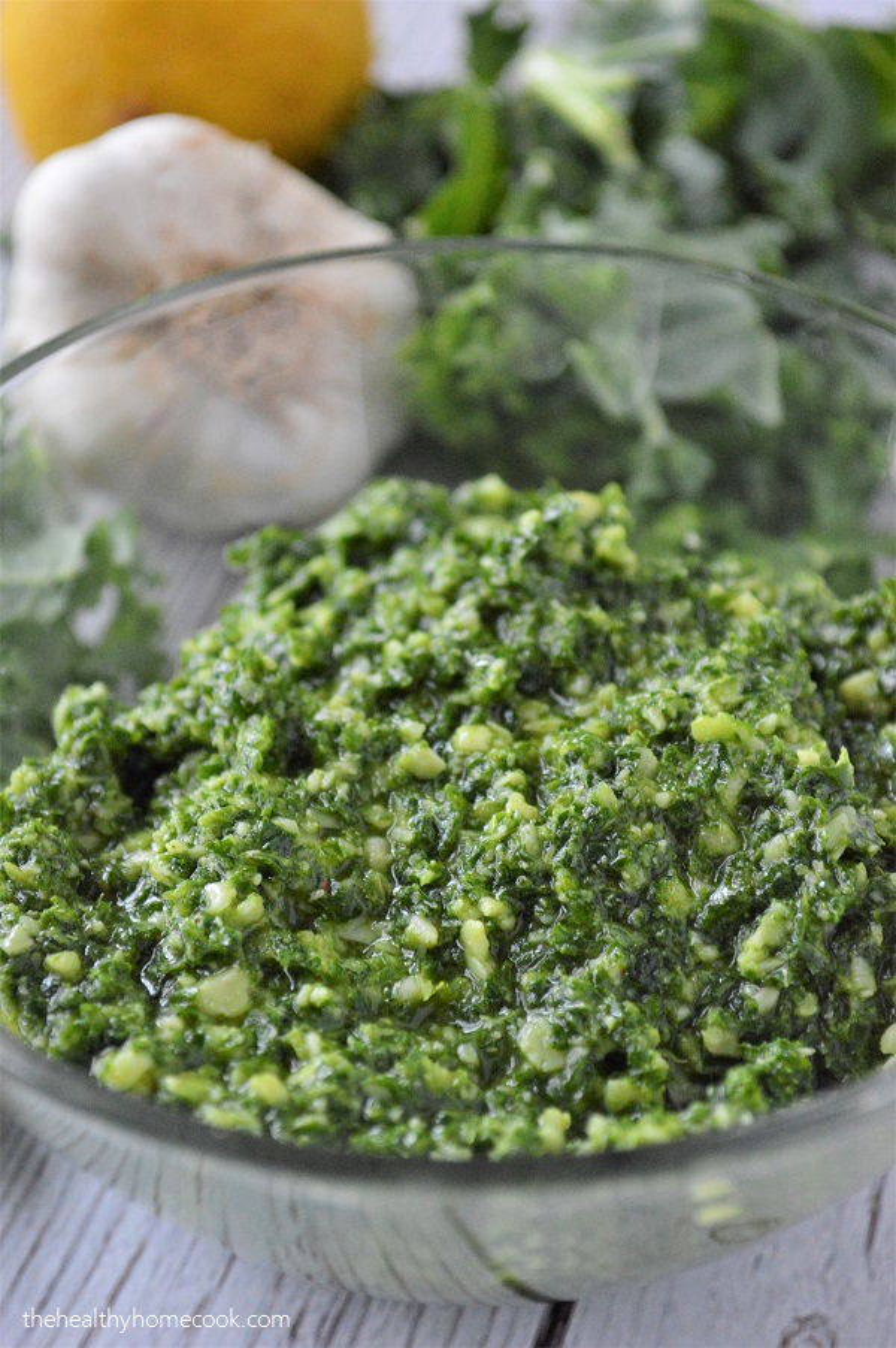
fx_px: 2524
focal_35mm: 68
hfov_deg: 20.1
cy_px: 674
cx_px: 448
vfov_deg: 29.9
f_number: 5.3
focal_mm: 45
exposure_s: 1/125
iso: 3200
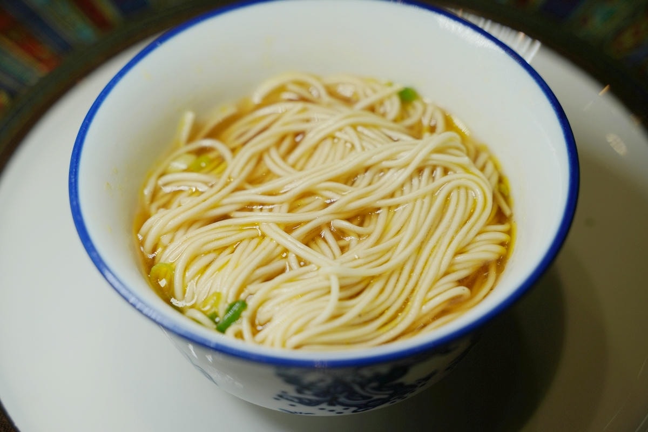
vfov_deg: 18.2
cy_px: 216
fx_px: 1350
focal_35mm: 75
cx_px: 324
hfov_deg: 27.0
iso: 100
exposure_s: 1/125
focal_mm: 75
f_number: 5
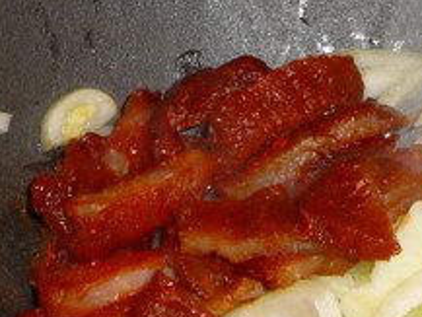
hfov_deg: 16.5
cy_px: 434
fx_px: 1439
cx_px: 358
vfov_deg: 12.1
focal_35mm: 118
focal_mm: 6.7
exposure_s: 1/30
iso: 100
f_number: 3.9
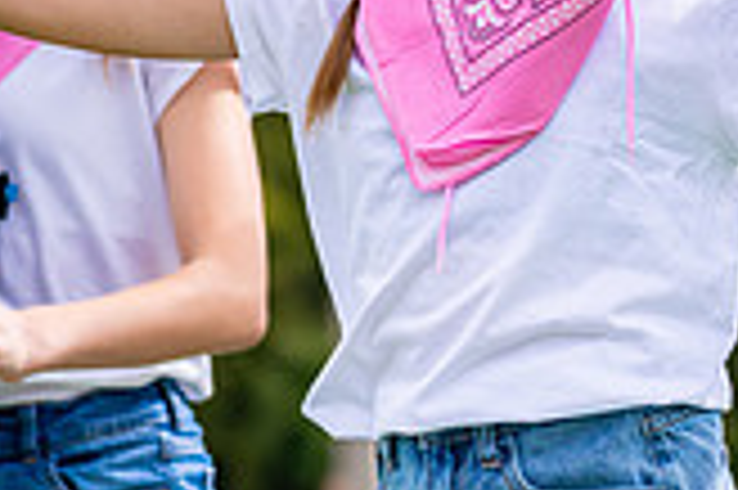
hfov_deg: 7.4
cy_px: -144
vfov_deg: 4.9
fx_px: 5734
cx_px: 495
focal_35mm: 280
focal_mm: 70
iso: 320
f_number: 2.8
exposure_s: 1/2500
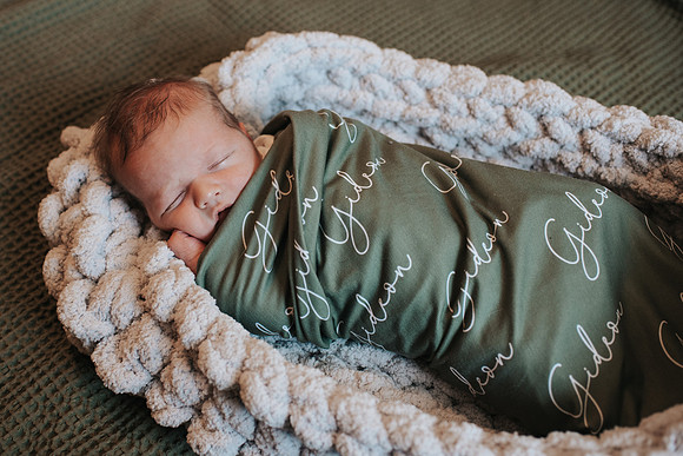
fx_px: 818
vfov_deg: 31.1
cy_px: 202
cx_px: 264
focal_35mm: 43
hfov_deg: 45.0
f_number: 2.8
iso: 720
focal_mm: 35
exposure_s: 1/250
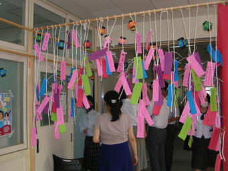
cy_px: 74
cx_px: 107
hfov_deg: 45.7
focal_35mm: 41
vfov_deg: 35.1
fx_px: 270
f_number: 2.8
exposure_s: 1/30
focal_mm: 5.8
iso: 50
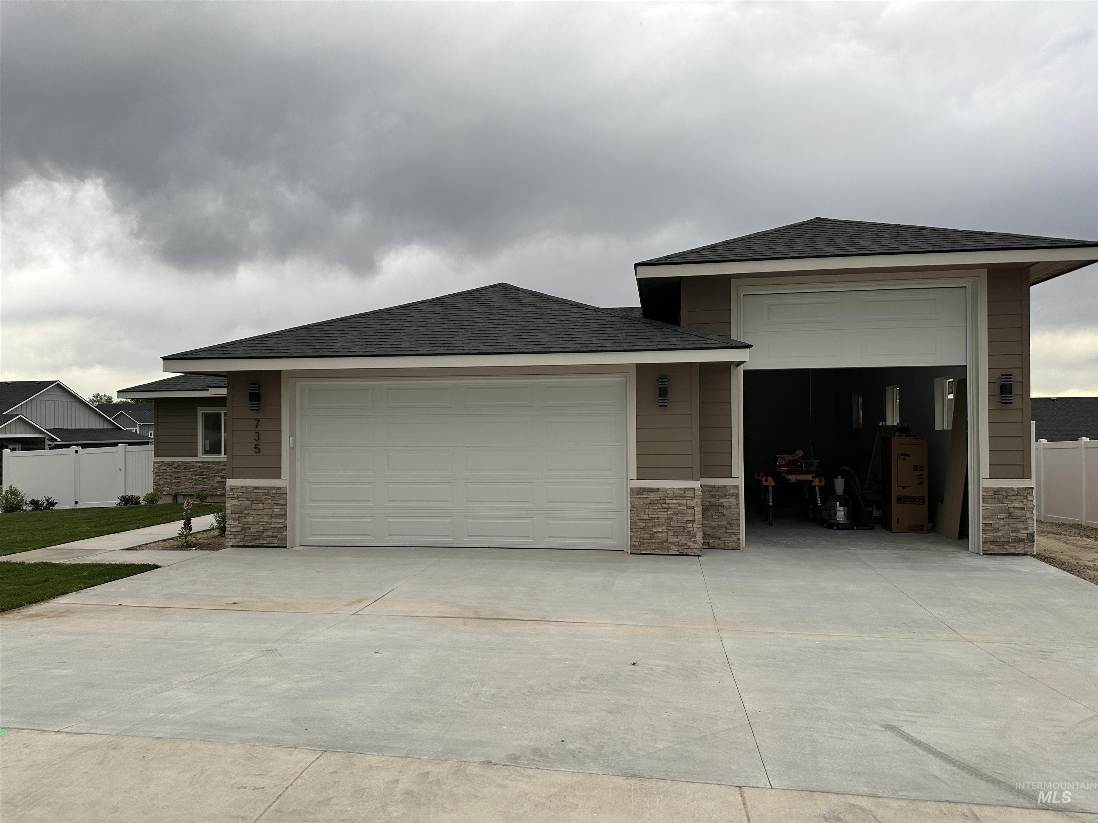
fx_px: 761
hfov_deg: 71.6
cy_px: 412
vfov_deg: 56.8
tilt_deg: -1.2
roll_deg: +1.1
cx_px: 549
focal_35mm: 24
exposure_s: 1/330
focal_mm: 6.86
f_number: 1.78
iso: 80
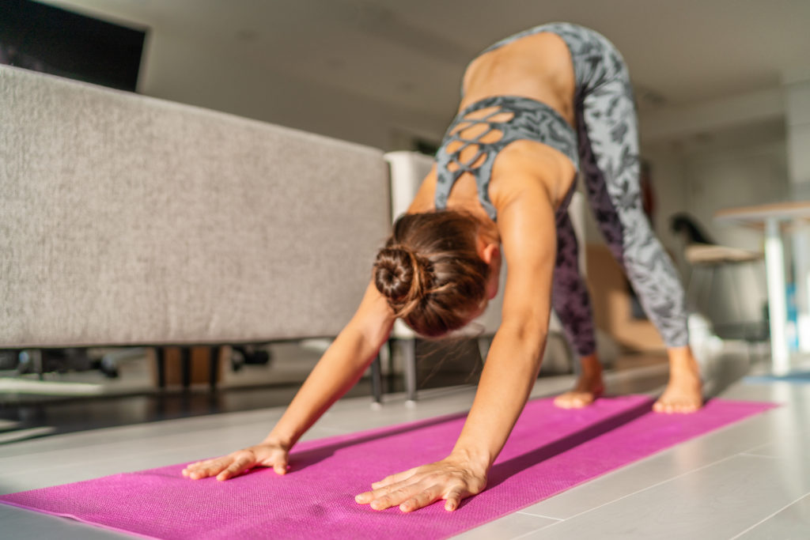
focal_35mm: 35
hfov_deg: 54.4
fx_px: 788
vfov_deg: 37.9
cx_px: 405
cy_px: 270
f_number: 1.8
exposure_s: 1/2000
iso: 100
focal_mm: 35
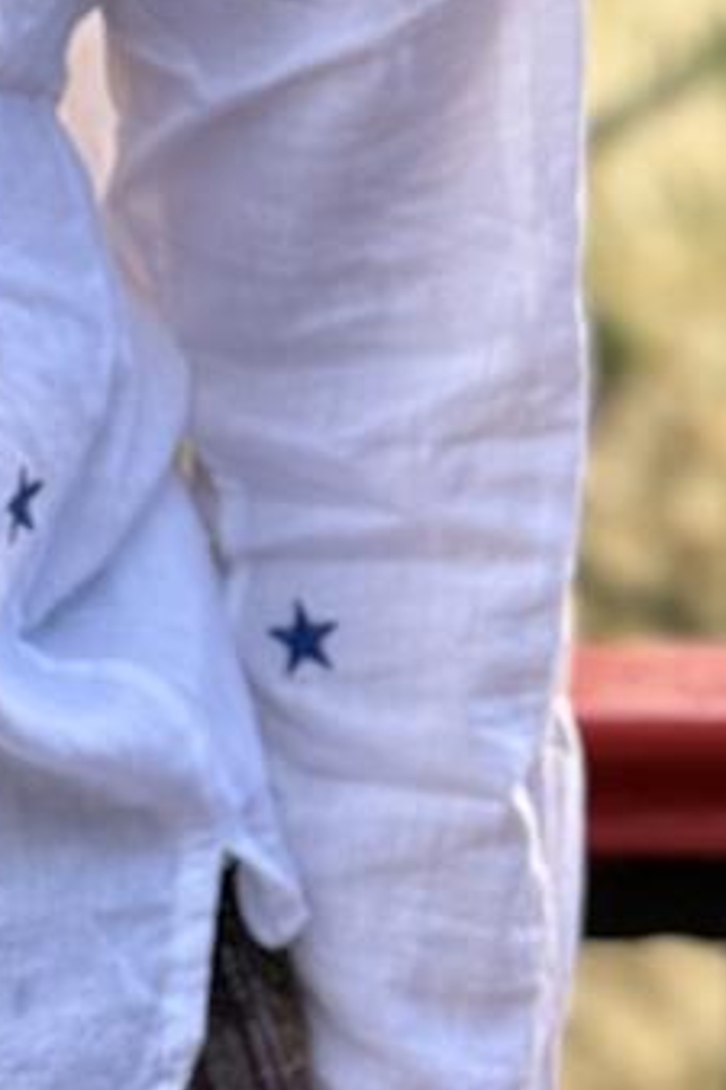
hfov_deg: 7.3
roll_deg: +0.2
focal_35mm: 181
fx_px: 5480
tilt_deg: -19.6
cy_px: 184
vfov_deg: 11.3
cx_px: -681
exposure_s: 1/583
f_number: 1.78
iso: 64
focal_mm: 6.76
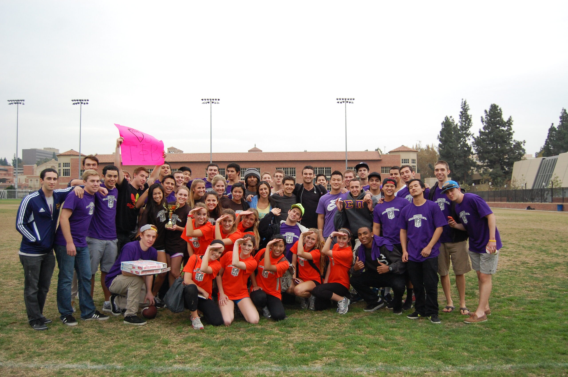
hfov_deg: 57.3
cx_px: 284
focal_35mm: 33
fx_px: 520
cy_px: 188
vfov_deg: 39.9
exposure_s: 1/400
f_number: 3.8
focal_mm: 22
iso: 800
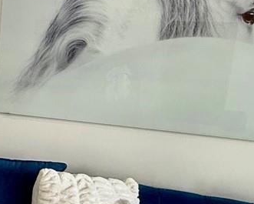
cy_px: 93
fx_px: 496
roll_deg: -0.7
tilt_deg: -9.1
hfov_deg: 20.7
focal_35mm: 66
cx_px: -193
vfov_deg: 23.1
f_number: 2.2
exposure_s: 1/120
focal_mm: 2.22
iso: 125
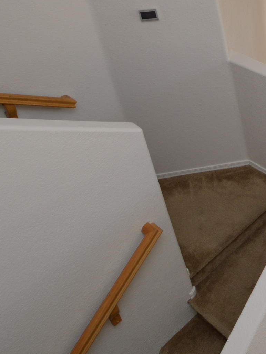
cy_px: 17
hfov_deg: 25.1
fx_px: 430
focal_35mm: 42
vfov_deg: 40.4
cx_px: 410
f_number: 5.6
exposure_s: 1/125
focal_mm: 10
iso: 280
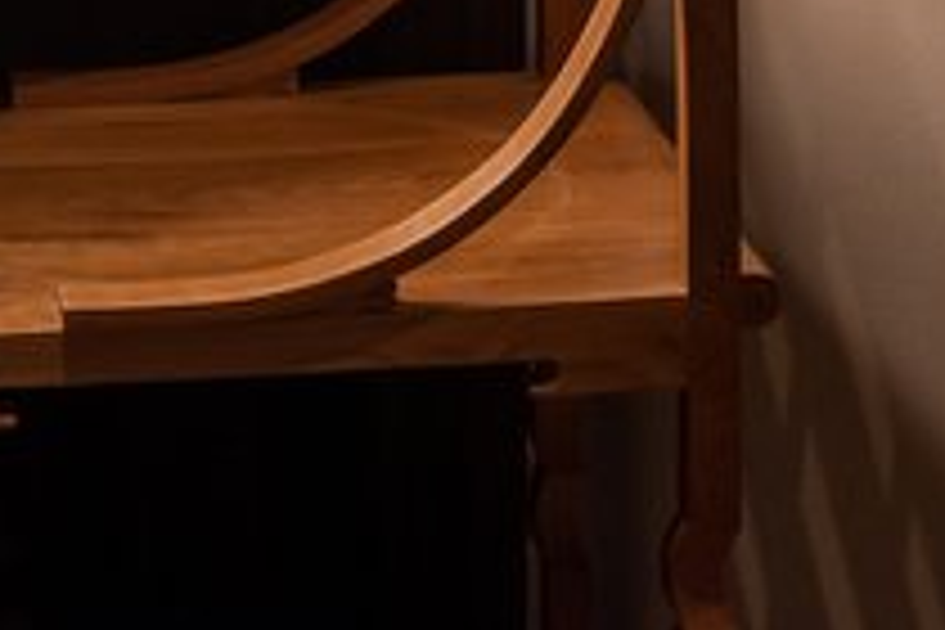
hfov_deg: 11.2
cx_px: 572
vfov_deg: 7.3
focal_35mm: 183
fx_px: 4803
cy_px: -567
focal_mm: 48
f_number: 8
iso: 250
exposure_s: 1/15
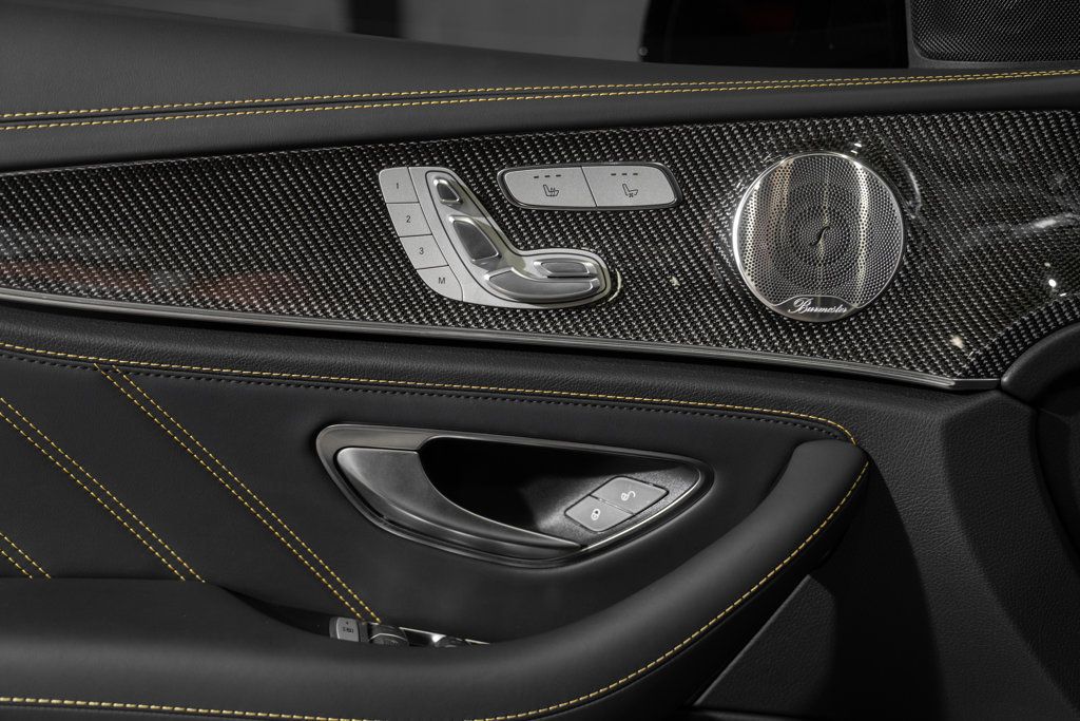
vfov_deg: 30.5
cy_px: 360
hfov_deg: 44.5
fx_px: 1320
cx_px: 540
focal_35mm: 44
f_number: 2.8
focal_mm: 44
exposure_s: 1/50
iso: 250
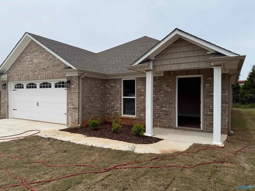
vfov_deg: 56.8
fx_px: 177
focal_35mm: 24
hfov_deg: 71.6
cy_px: 96
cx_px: 128
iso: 80
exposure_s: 1/6711
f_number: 1.78
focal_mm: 6.76
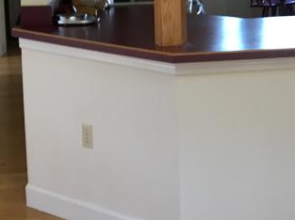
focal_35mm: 95
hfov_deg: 19.7
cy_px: -24
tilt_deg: -7.1
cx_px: 336
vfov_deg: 15.1
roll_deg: +1.0
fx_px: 809
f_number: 2.2
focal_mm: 4.15
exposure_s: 1/30
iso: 64
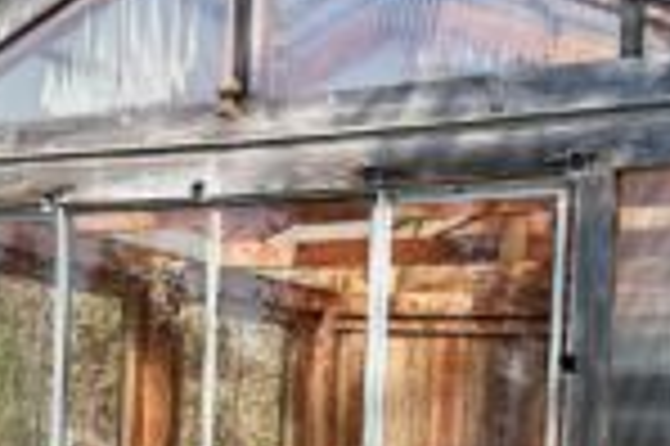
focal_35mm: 67
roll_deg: -2.5
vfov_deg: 19.6
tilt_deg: -0.4
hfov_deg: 30.1
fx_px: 1246
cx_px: 364
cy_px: 464
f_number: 1.78
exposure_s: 1/2299
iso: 80
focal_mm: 6.76
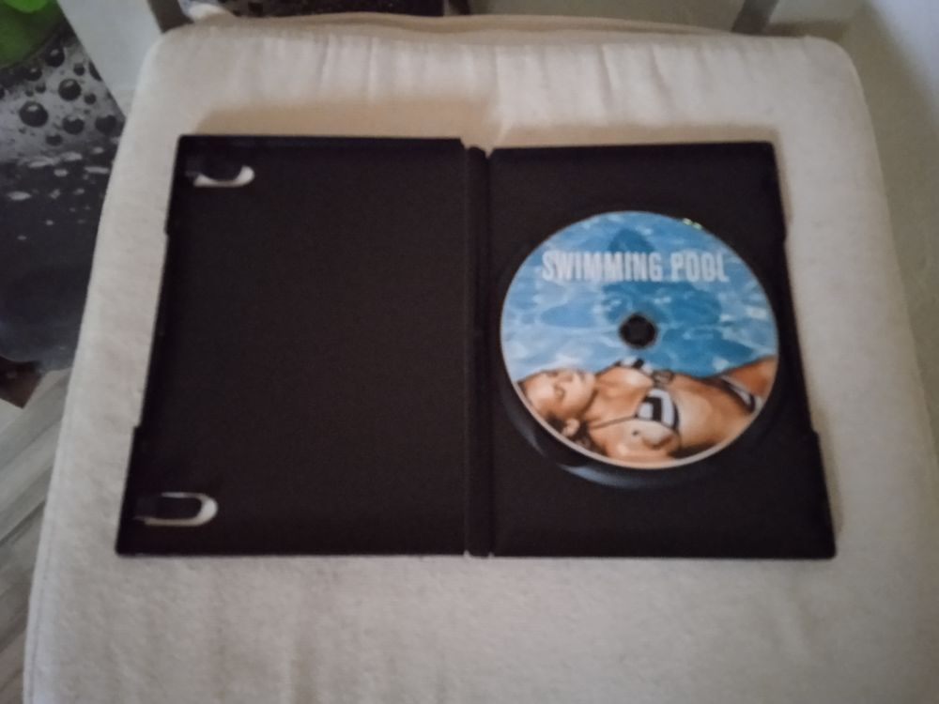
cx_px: 470
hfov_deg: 63.4
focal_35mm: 28
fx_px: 760
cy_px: 352
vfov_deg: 49.7
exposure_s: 1/14.3
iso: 6134
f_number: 2.2
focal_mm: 3.43
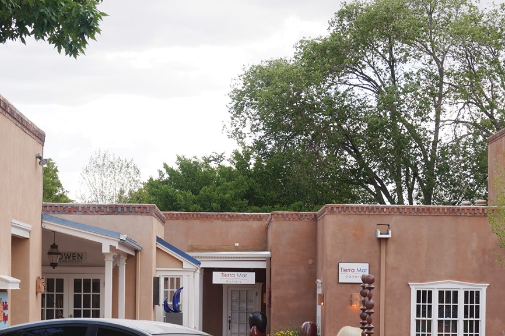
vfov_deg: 13.1
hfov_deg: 19.6
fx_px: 1459
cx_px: 258
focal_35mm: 104
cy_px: 300
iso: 100
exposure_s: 1/100
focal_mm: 45
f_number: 7.1
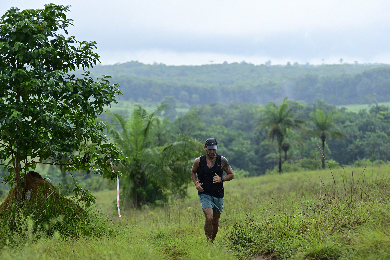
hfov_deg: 17.6
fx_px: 1257
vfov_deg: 11.8
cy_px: 130
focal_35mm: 116
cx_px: 195
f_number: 4
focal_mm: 116
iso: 125
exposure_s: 1/250
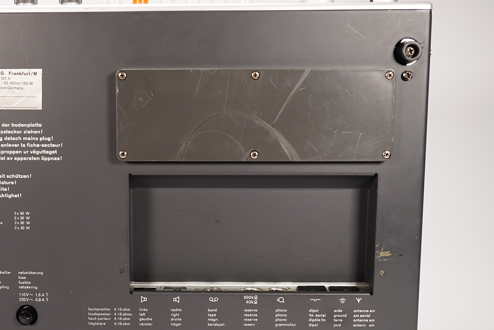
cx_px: 156
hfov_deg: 40.5
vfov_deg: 28.1
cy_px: 187
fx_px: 659
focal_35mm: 48
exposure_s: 1/200
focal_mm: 32
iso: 400
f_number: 4
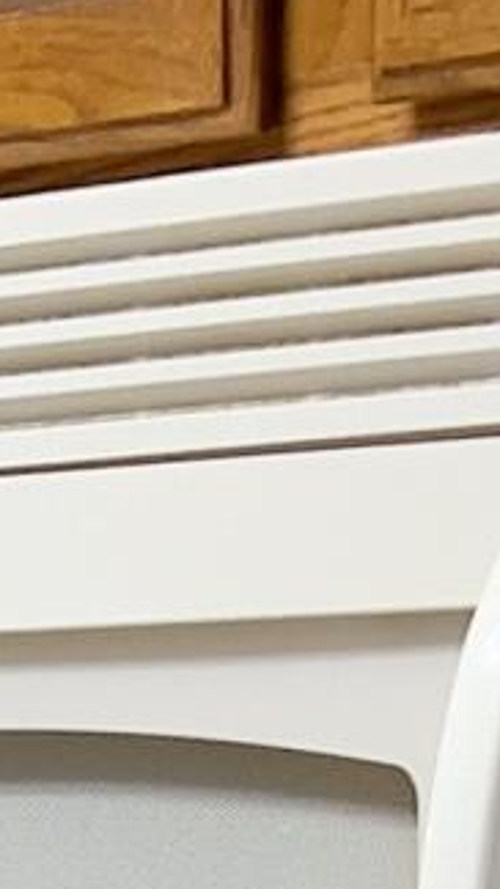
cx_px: -387
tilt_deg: -14.5
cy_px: 2305
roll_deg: +2.3
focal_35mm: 262
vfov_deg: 7.6
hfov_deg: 4.6
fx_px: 6182
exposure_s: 1/120
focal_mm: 5.7
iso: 80
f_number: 1.5
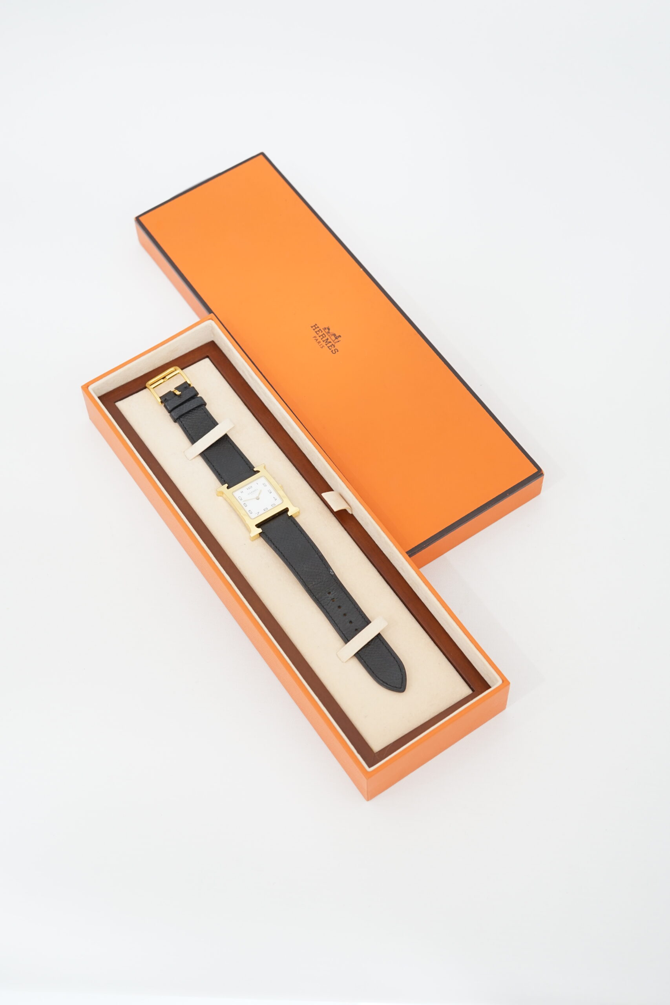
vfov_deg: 39.6
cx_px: 335
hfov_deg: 27.0
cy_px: 502
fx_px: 1396
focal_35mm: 50
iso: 640
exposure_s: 1/5
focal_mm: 50
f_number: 6.3
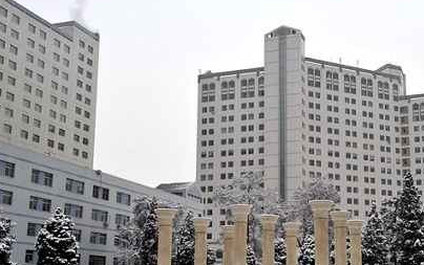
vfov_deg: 25.2
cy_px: 187
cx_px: 296
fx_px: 590
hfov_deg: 38.9
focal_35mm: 51
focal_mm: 35
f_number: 7.1
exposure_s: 1/160
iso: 200
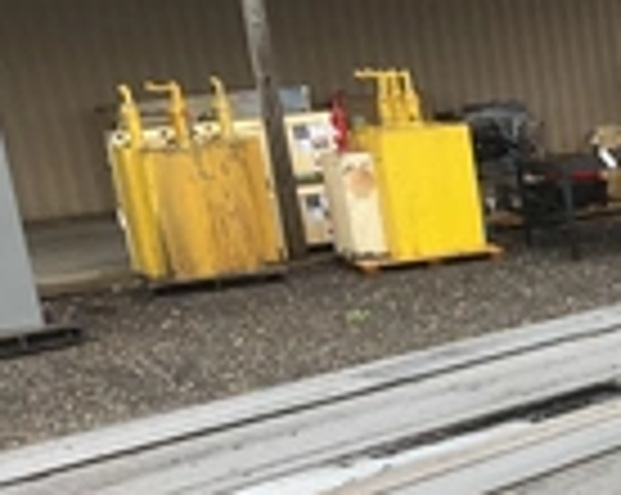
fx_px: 1505
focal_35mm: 82
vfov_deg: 17.6
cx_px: 778
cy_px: 621
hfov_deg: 21.4
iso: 20
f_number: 1.8
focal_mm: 3
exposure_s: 1/192
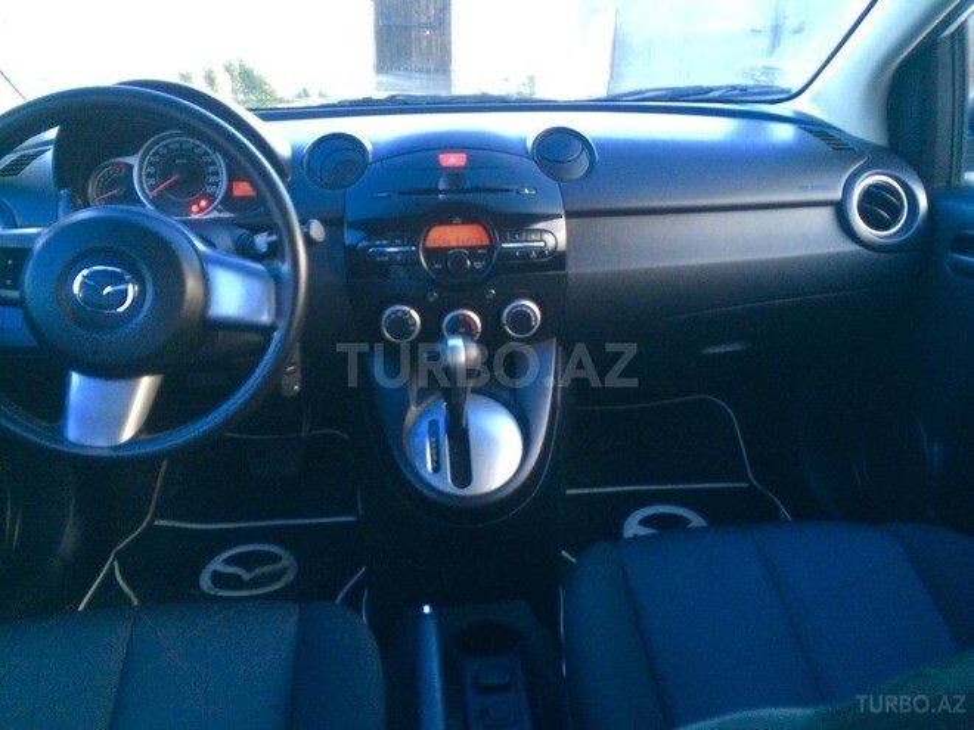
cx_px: 487
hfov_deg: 61.7
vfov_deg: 48.2
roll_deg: +0.7
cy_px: 365
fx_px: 816
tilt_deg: -22.8
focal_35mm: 29
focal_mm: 4.15
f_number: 2.2
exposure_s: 1/33
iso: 200
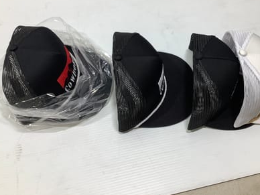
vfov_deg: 35.8
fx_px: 300
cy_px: 73
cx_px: 149
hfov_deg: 46.6
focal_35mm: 40
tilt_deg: -61.3
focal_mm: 3.3
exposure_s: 1/100
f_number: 2.4
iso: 50
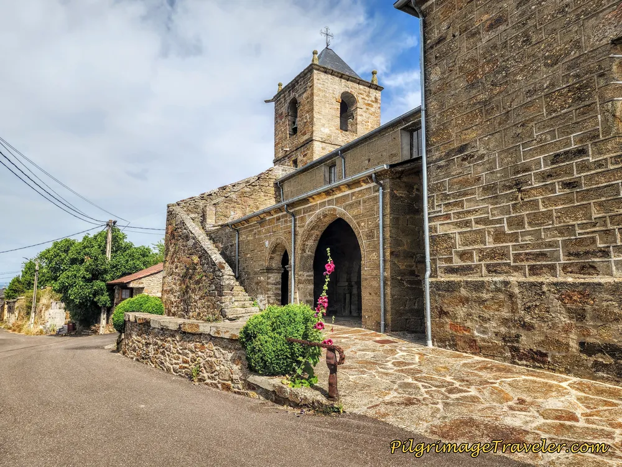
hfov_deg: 73.9
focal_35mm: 23
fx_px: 413
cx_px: 311
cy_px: 234
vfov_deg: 58.9
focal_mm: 6.4
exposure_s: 1/902
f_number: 1.8
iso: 12
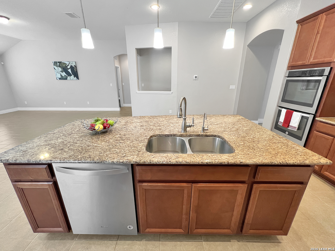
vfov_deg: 89.9
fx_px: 126
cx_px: 168
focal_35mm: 13
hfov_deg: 106.2
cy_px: 126
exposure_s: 1/60
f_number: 1.8
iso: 200
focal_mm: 1.57
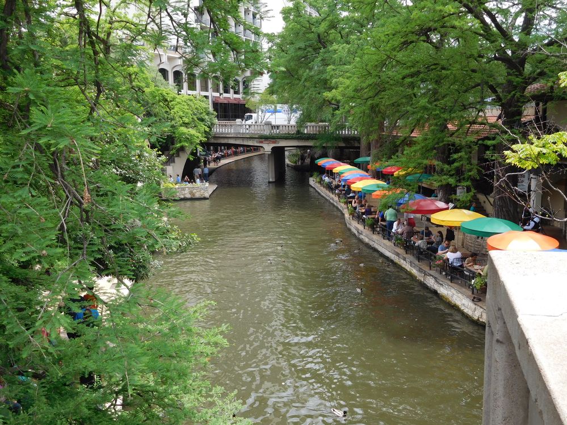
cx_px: 284
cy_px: 212
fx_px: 573
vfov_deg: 40.7
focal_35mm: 35
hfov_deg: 52.6
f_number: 3.8
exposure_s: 1/320
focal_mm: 6.2
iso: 125
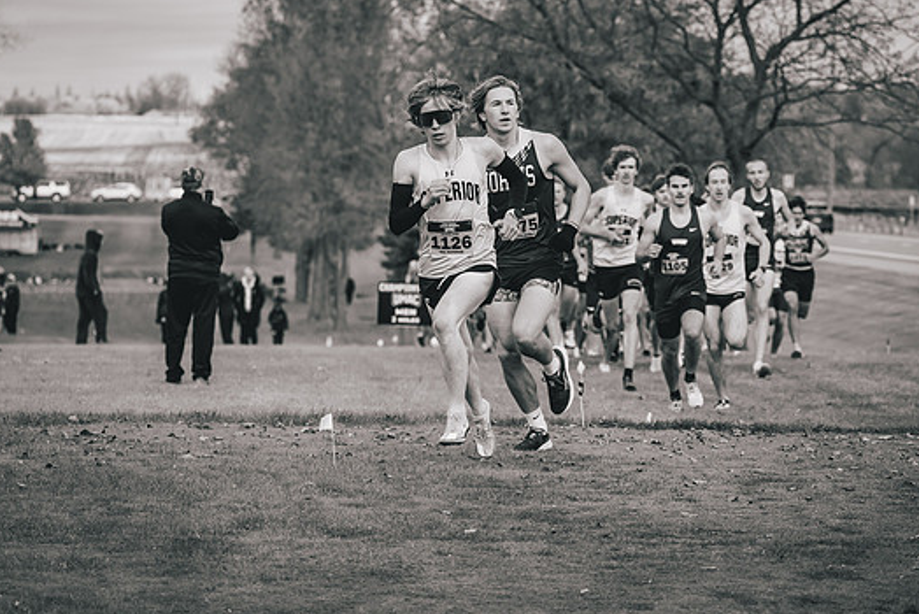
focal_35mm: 193
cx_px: 486
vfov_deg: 7.1
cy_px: 280
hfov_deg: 10.7
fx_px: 4929
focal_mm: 174
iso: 400
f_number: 6.3
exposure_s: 1/1250
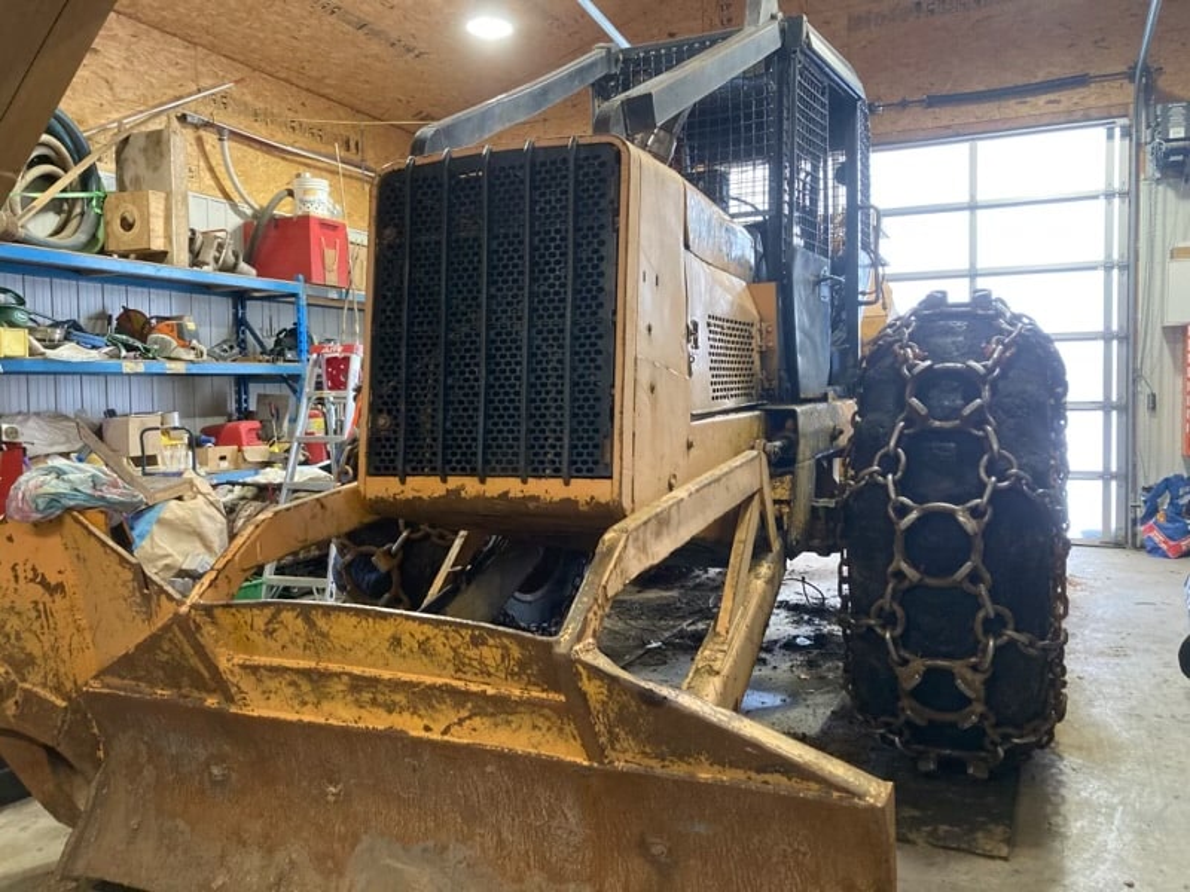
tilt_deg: -1.9
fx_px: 963
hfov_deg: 63.4
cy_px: 446
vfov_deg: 49.7
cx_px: 595
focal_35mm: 28
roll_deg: +1.0
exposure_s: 1/60
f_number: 1.8
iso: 250
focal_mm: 3.99
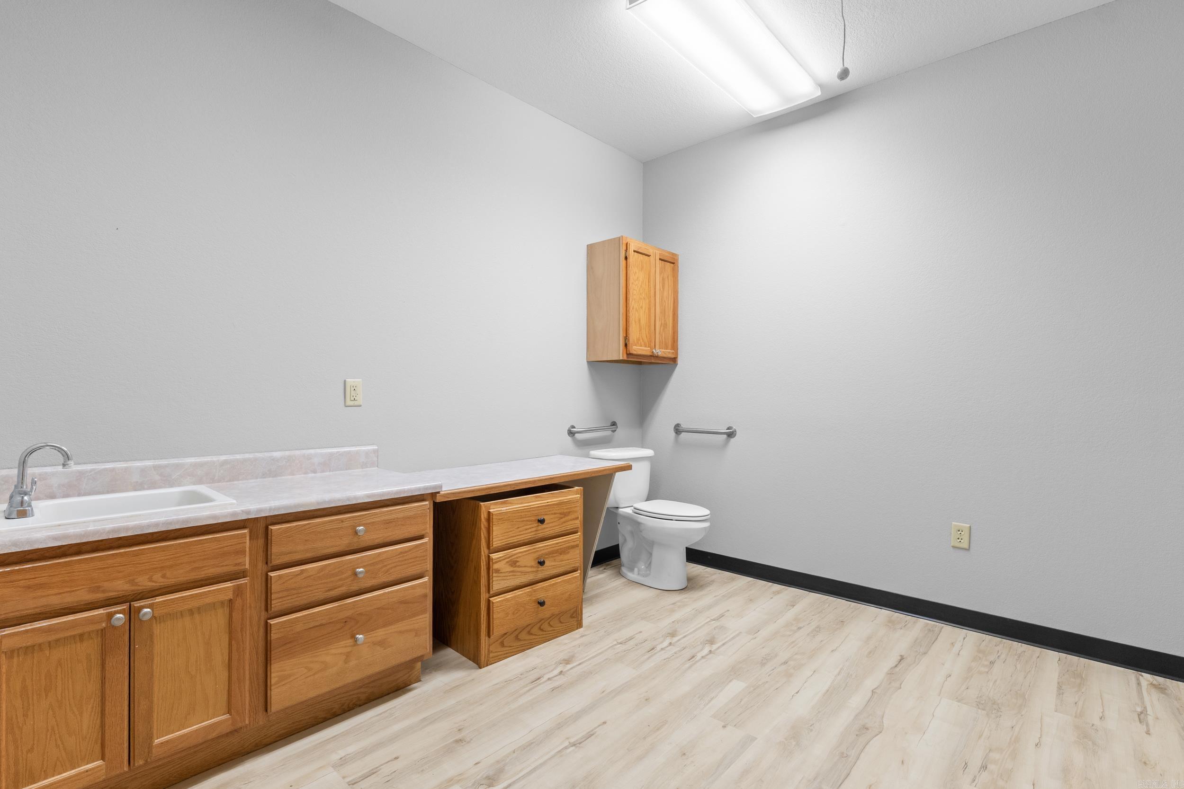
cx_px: 592
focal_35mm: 16
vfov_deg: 72.6
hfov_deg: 95.5
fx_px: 538
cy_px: 394
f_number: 7.1
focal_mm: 10.9
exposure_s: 1/6
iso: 400
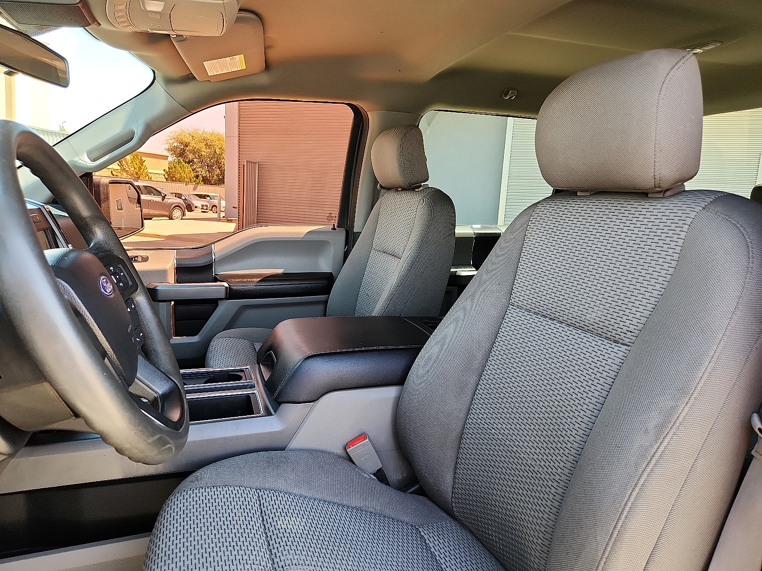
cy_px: 286
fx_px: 506
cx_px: 381
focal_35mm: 23
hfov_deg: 73.9
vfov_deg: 58.9
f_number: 1.8
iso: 62
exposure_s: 1/59.2
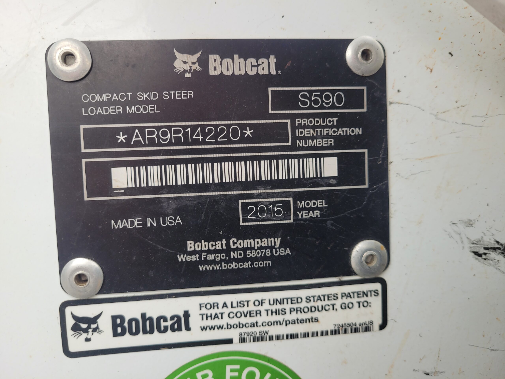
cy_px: 190
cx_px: 252
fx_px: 379
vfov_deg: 53.1
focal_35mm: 26
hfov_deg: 67.3
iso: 64
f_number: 1.8
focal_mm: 5.4
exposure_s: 1/120
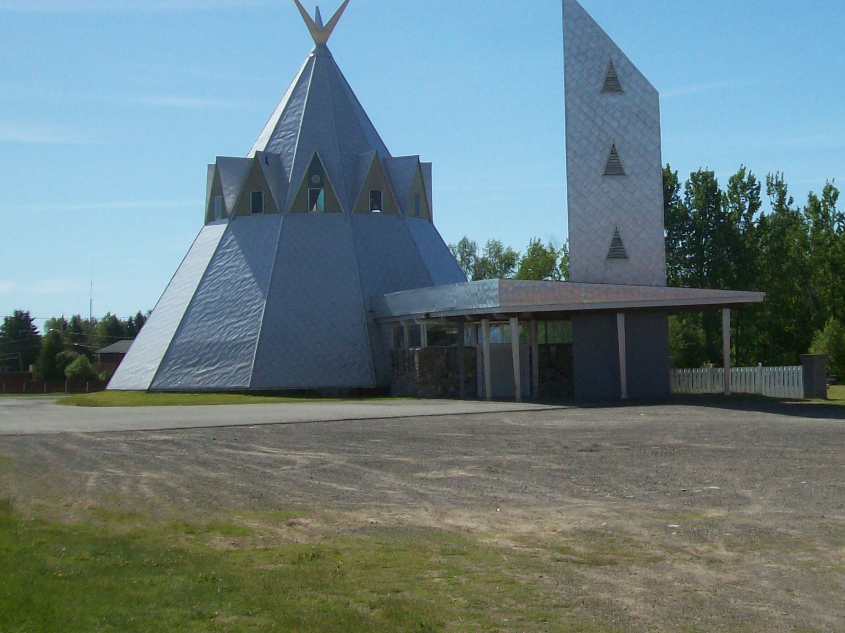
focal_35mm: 60
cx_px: 664
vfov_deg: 24.2
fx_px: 1464
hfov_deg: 31.4
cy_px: 192
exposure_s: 1/863
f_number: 4.8
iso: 80
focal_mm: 6
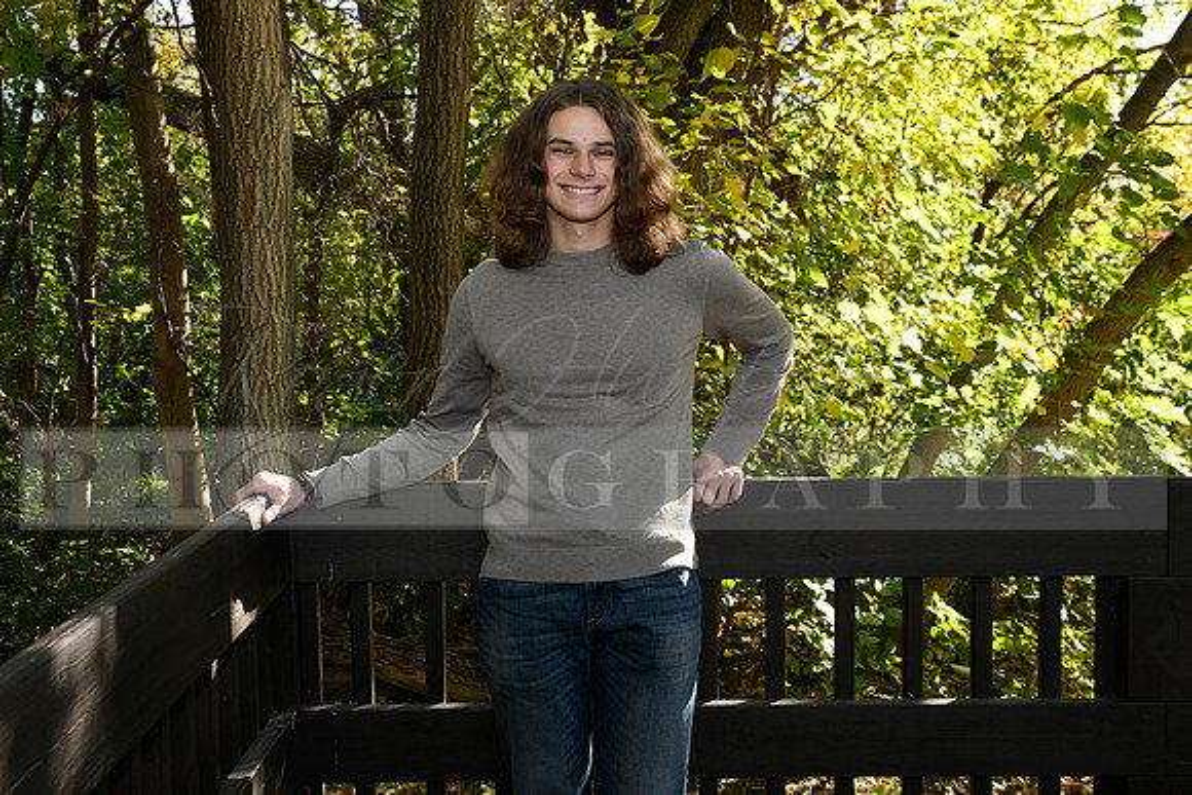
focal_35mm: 45
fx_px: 1490
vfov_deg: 29.9
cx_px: 596
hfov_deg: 43.6
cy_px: 398
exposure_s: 1/250
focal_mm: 45
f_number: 10
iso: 1600
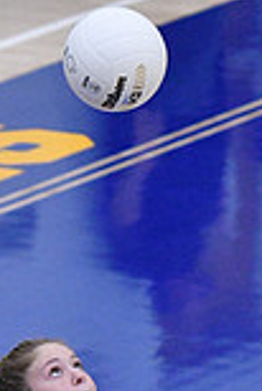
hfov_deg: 1.8
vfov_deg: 2.7
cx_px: 121
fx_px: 8309
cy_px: 734
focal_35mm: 763
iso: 6400
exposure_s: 1/1250
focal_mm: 135
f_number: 3.2
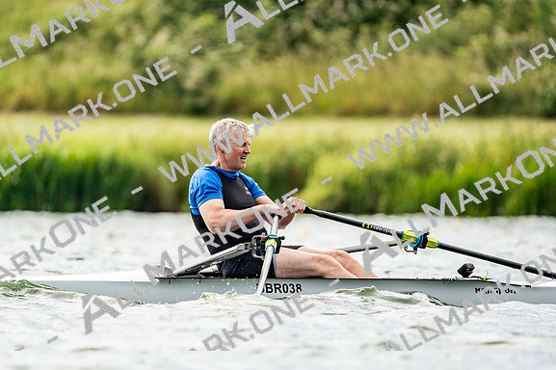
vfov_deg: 2.7
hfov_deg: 4.1
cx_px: 278
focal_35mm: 503
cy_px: 185
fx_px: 7764
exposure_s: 1/2000
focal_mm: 500
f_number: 6.3
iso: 500
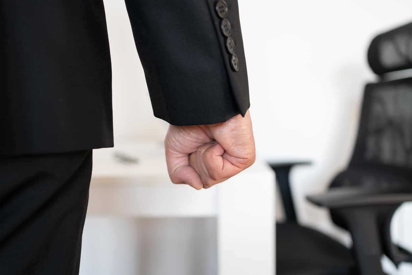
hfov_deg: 54.4
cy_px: 138
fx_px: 401
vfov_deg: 37.9
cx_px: 206
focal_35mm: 35
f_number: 2.8
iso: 400
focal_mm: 35
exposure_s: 1/60
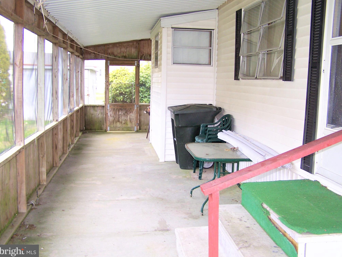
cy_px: 127
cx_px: 172
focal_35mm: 39
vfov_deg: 36.8
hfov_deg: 47.9
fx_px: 385
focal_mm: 6.3
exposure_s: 1/60
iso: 80
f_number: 2.8
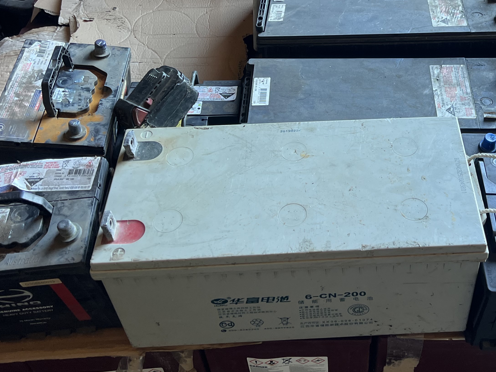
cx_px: 364
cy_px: 100
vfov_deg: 29.8
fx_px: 688
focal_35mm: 48
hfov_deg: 38.8
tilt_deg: -46.4
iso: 125
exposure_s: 1/102
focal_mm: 5.7
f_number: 1.5
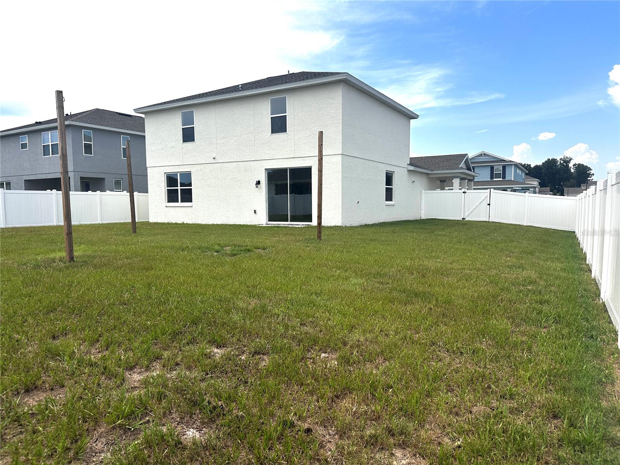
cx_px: 310
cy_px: 232
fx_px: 430
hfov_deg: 71.6
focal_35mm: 24
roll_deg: +0.0
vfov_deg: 56.8
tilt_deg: -4.0
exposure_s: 1/4545
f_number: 1.78
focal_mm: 6.86
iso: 80
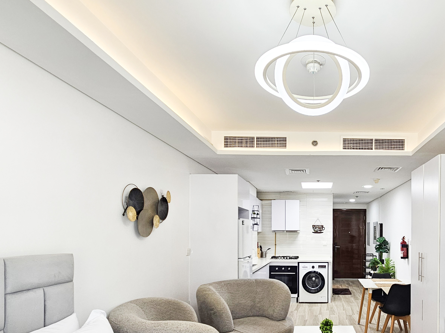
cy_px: 233
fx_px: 283
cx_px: 322
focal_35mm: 22
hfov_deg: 72.2
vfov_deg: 59.1
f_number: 2.2
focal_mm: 2.2
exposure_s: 1/70.8
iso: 64
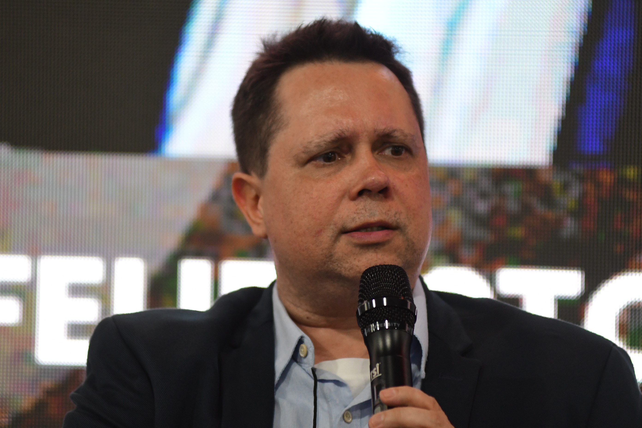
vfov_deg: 5.0
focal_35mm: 278
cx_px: 321
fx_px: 4948
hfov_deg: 7.4
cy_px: 214
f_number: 3.2
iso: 2000
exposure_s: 1/160
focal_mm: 185
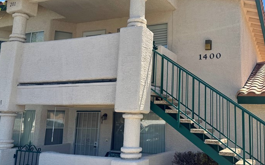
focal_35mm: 38
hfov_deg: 51.3
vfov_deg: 33.4
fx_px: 274
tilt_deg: +10.9
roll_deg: -1.9
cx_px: 158
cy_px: 67
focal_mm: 6.76
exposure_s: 1/3096
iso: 80
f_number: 1.78
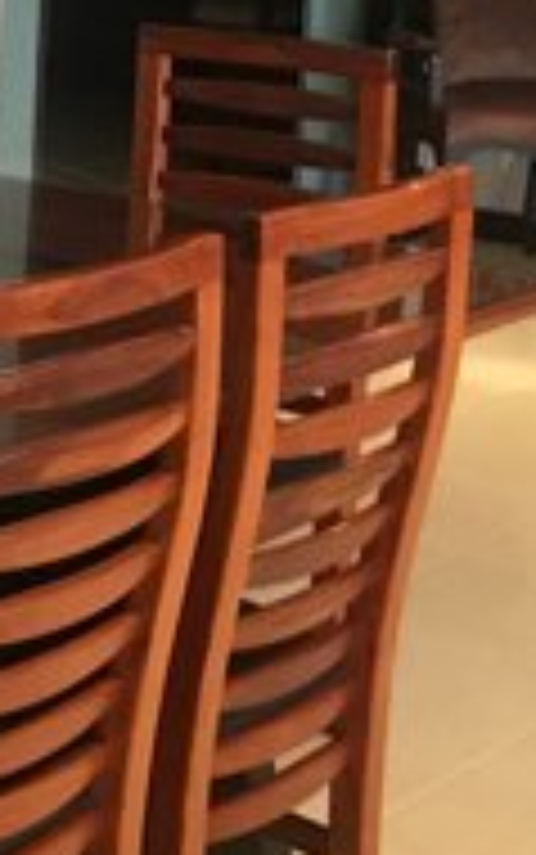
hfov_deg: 11.6
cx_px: -601
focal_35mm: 99
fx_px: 2310
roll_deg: +0.4
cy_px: 153
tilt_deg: -9.3
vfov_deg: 20.7
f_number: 1.8
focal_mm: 3.99
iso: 100
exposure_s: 1/8
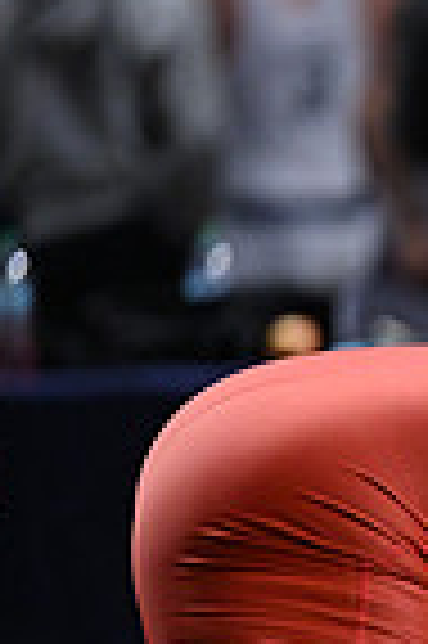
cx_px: 1212
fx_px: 14515
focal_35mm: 812
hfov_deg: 1.7
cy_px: 601
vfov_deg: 2.5
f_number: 2.8
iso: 3200
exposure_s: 1/1000
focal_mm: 200
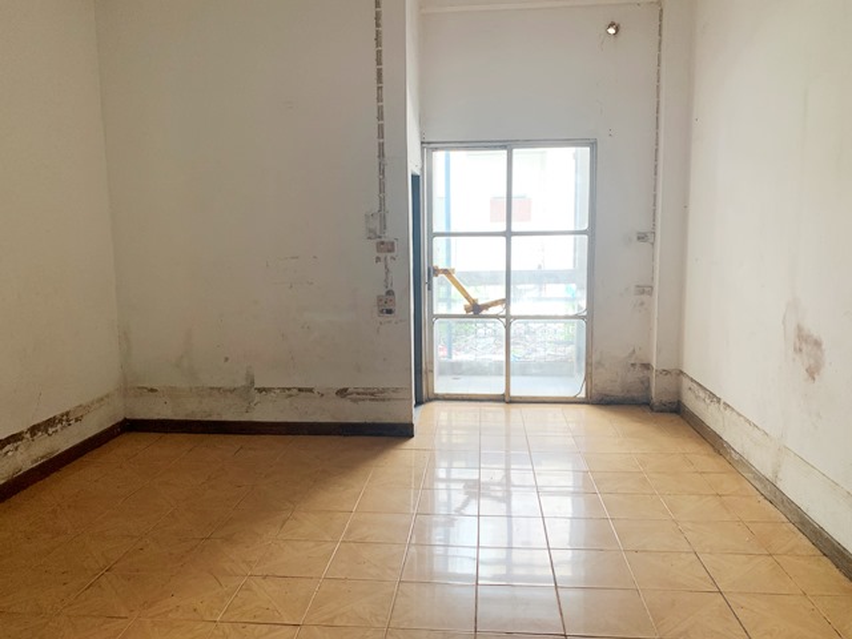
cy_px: 320
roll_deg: -0.2
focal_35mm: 26
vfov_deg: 53.1
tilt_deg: -7.5
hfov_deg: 67.3
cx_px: 426
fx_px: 640
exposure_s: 1/60
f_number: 1.8
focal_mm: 4.25
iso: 100
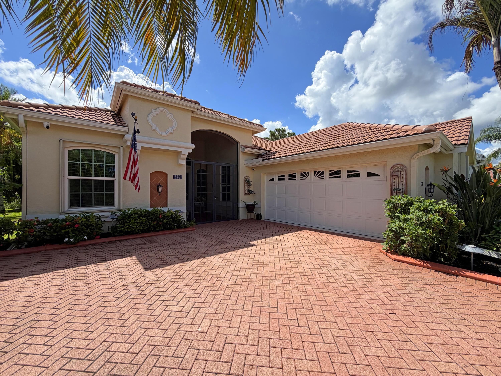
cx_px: 250
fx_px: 203
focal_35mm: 14
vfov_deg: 85.7
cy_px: 188
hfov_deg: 102.1
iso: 20
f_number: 2.2
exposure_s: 1/1001
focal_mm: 2.22
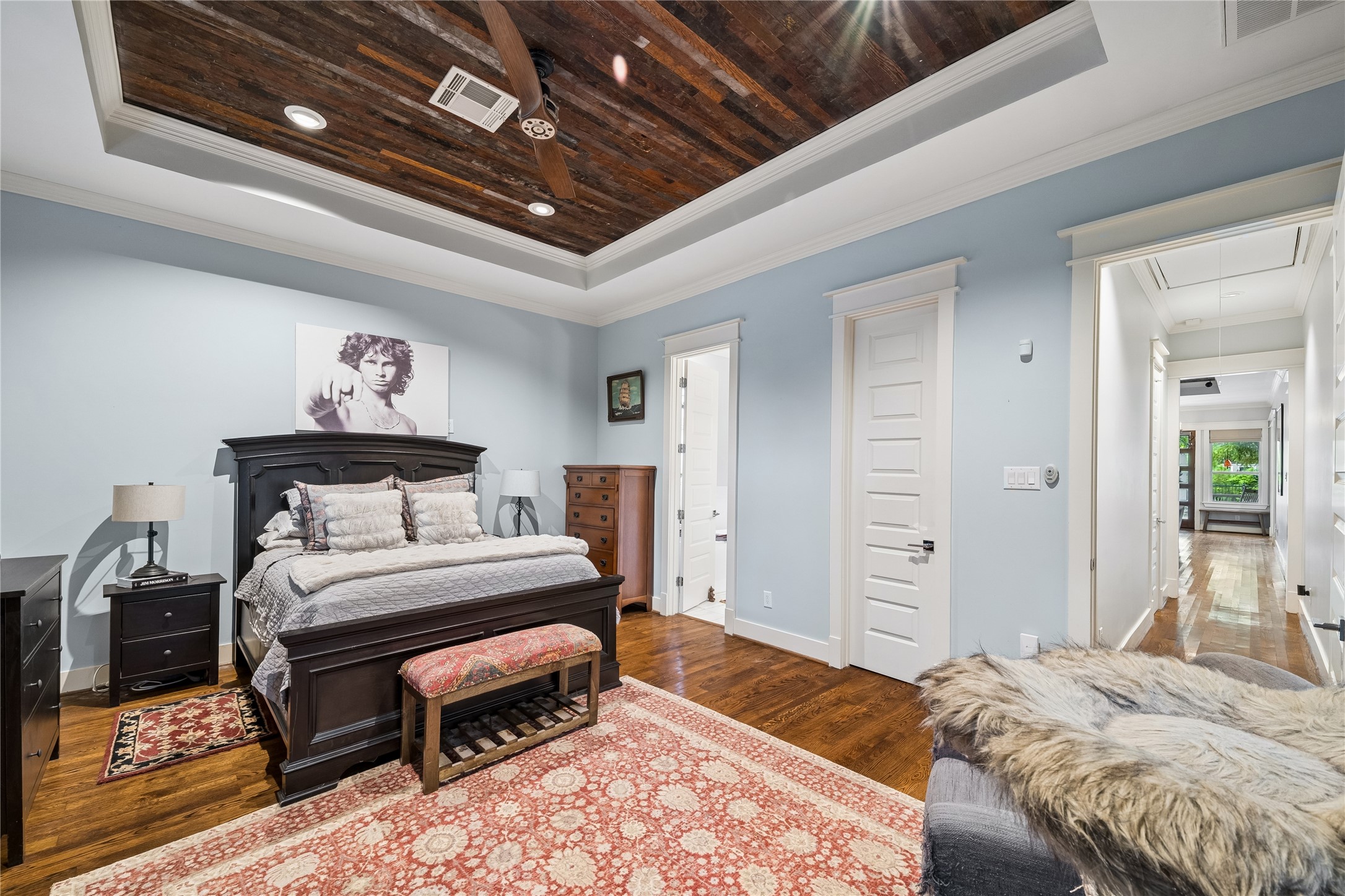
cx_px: 672
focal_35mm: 14
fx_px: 523
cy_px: 448
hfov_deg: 104.3
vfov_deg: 81.2
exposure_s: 1/1.67
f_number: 10
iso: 640
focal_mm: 14
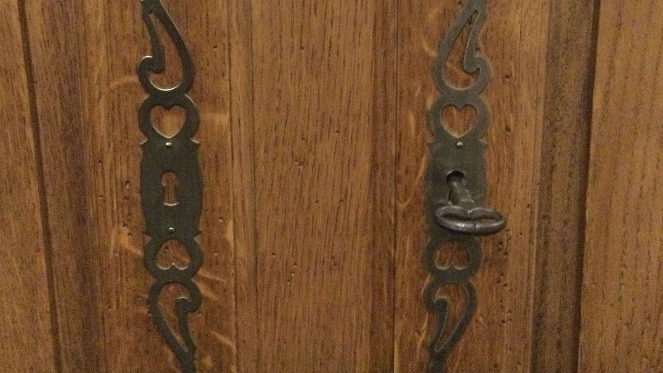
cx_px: 304
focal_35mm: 49
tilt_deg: -13.3
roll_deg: +0.3
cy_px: 106
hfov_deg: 42.1
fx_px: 861
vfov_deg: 24.2
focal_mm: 3.3
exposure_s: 1/17
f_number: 2.4
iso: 800
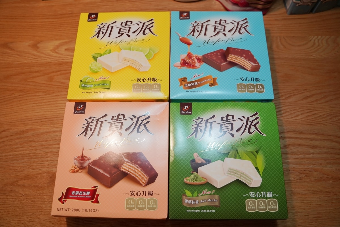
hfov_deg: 65.5
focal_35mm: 28
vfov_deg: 46.4
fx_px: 264
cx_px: 170
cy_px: 114
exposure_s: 1/160
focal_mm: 28
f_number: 4
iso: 400
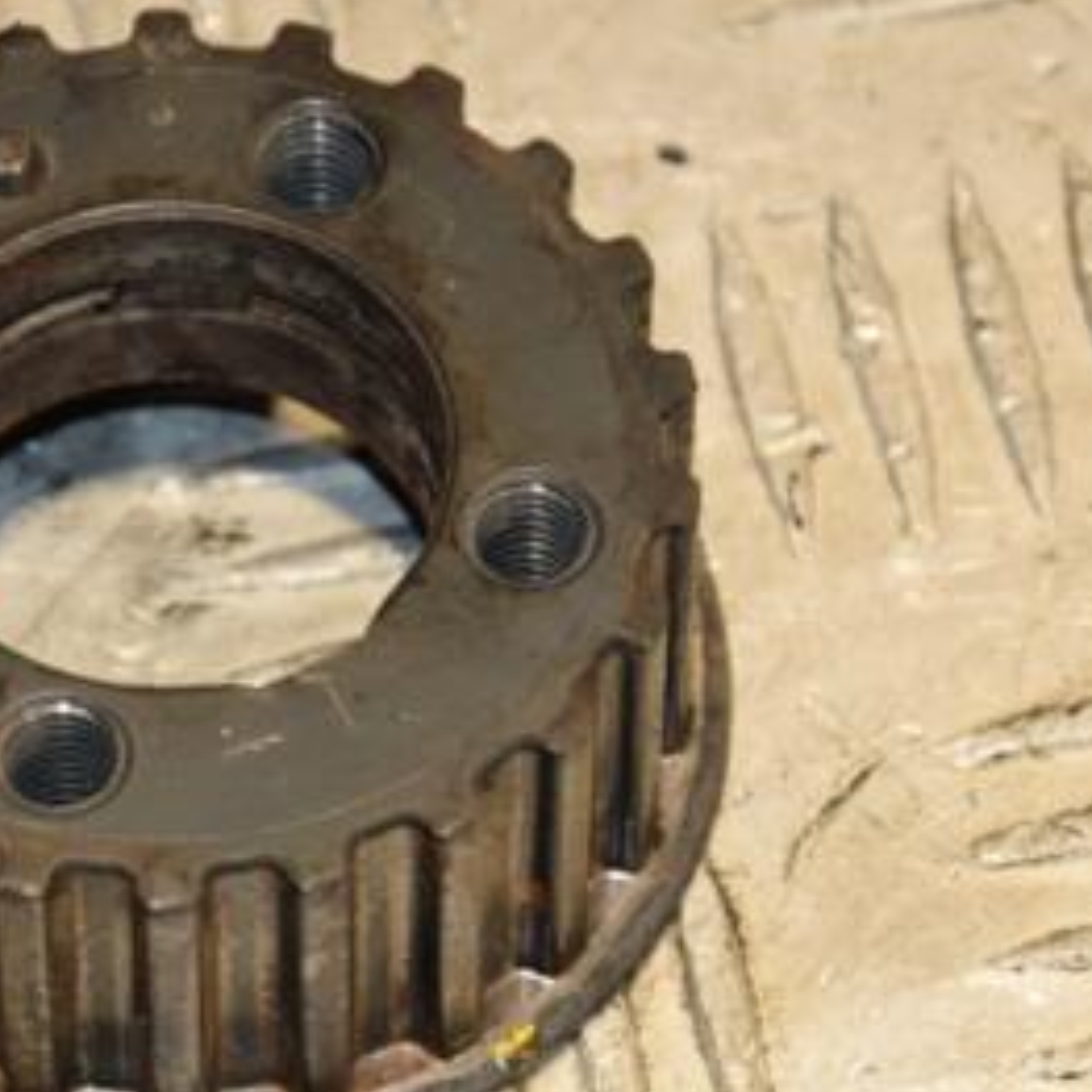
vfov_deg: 5.7
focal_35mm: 307
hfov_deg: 5.7
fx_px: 10956
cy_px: 625
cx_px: 204
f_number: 6.3
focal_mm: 105
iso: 800
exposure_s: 1/200
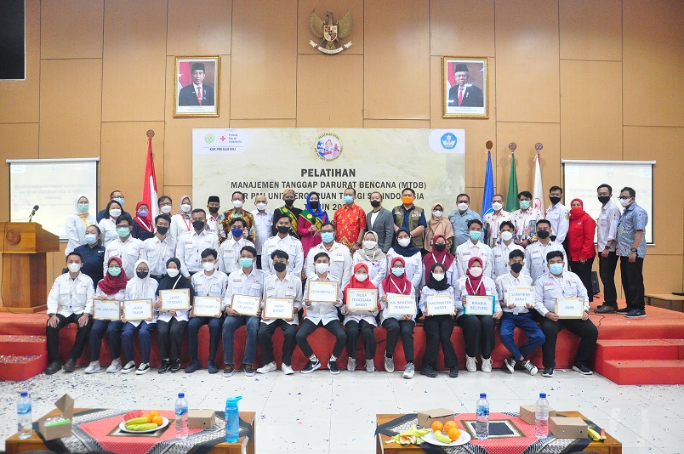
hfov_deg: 67.4
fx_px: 512
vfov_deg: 47.8
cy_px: 227
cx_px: 342
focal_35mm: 27
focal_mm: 18
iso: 3200
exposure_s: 1/40
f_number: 5
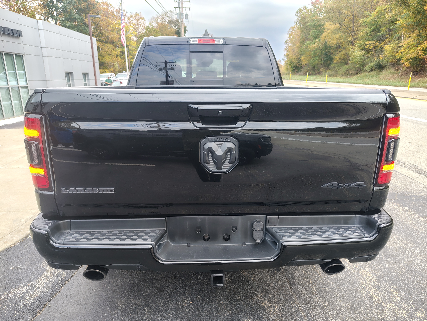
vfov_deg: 56.8
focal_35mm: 24
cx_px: 214
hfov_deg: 71.6
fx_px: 296
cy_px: 160
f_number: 1.8
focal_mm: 5.56
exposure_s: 1/111
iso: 120
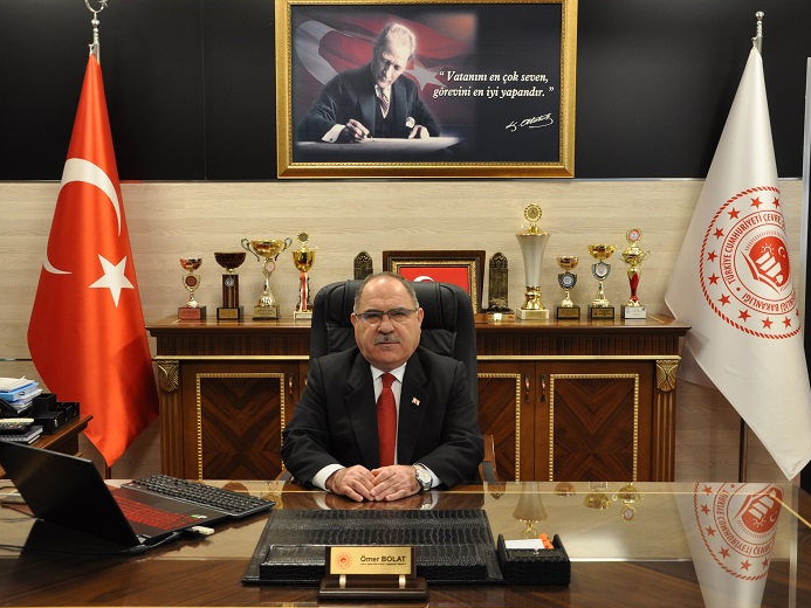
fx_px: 974
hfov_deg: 45.2
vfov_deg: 34.7
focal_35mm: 42
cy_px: 302
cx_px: 401
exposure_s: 1/15
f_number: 4
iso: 450
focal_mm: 25
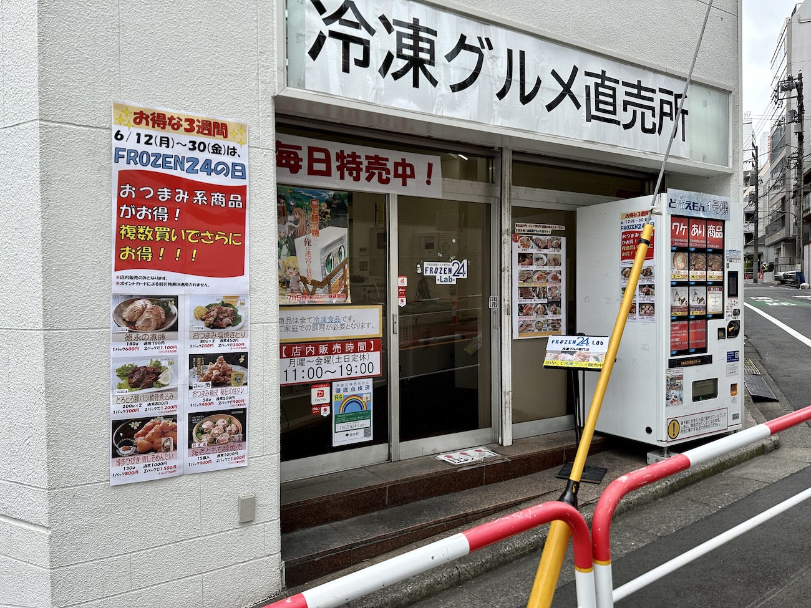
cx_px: 406
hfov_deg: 71.6
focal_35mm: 24
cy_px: 304
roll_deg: +0.1
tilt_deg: +0.1
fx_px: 562
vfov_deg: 56.8
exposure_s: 1/952
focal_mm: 6.86
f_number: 1.78
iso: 80
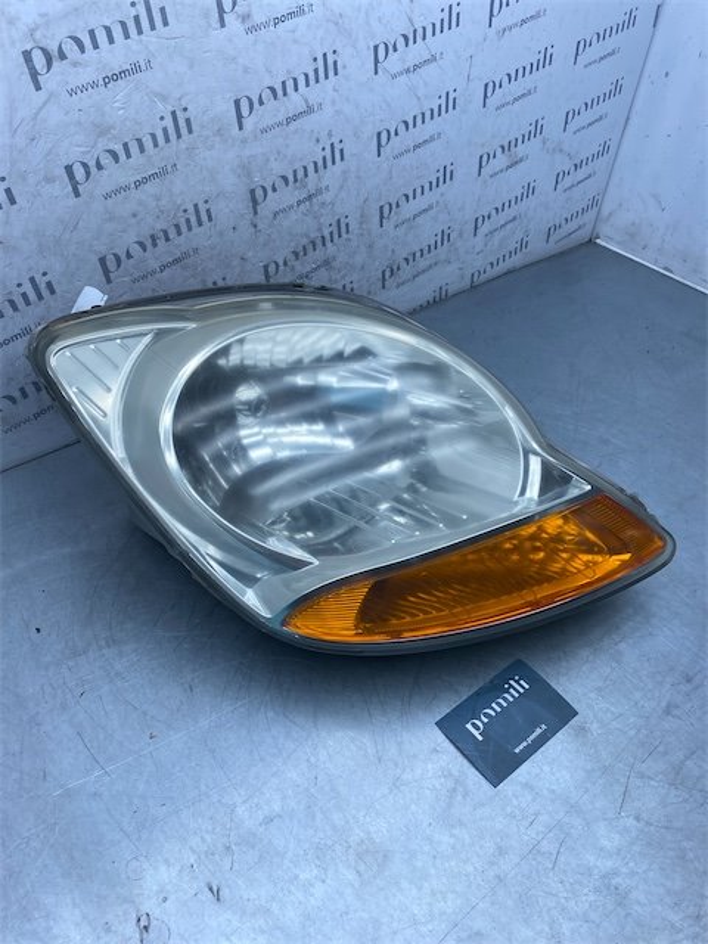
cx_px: 354
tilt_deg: -42.1
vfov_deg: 67.3
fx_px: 709
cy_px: 472
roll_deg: -5.2
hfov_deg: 53.1
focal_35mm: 26
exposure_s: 1/1206
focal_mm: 4.25
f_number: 1.8
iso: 32
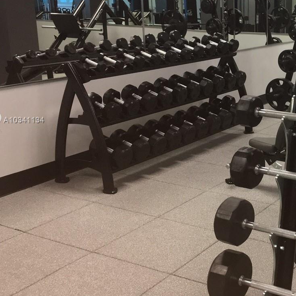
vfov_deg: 30.5
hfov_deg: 28.5
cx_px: 304
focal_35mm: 56
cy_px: 121
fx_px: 542
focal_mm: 4.15
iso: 80
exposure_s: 1/30
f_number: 2.2
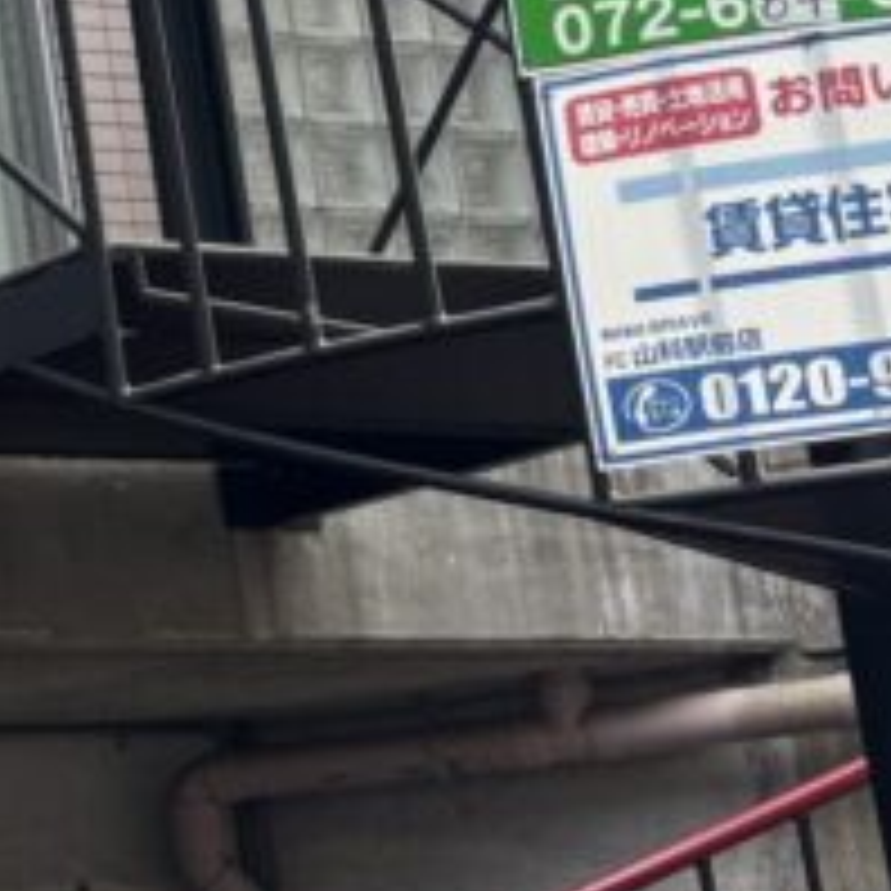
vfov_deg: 12.3
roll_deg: +4.9
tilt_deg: +18.9
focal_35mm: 139
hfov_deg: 11.8
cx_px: -626
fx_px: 4048
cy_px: -187
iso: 50
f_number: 1.6
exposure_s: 1/358
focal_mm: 5.96
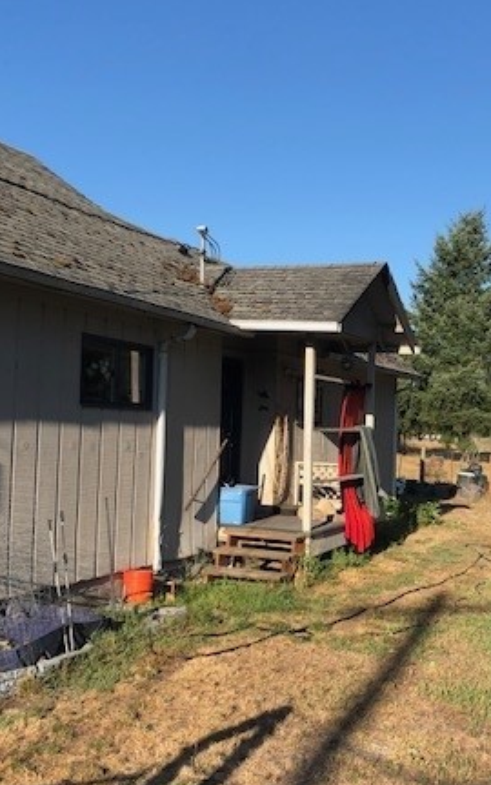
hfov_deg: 29.1
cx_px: 316
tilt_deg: -0.3
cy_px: 427
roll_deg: -1.3
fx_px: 942
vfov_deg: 45.2
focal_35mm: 44
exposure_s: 1/1230
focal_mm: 4
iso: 20
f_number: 1.8
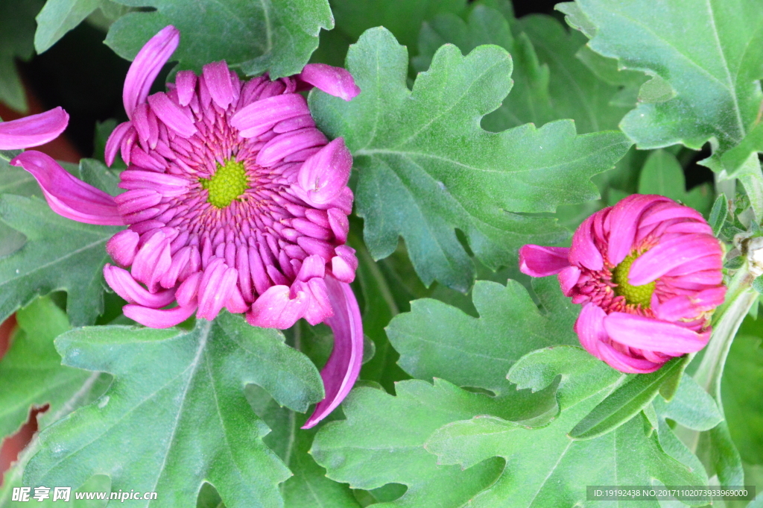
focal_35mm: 360
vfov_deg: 3.8
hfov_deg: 5.7
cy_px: 254
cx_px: 382
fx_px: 7624
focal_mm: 240
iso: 3600
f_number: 13
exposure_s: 1/250
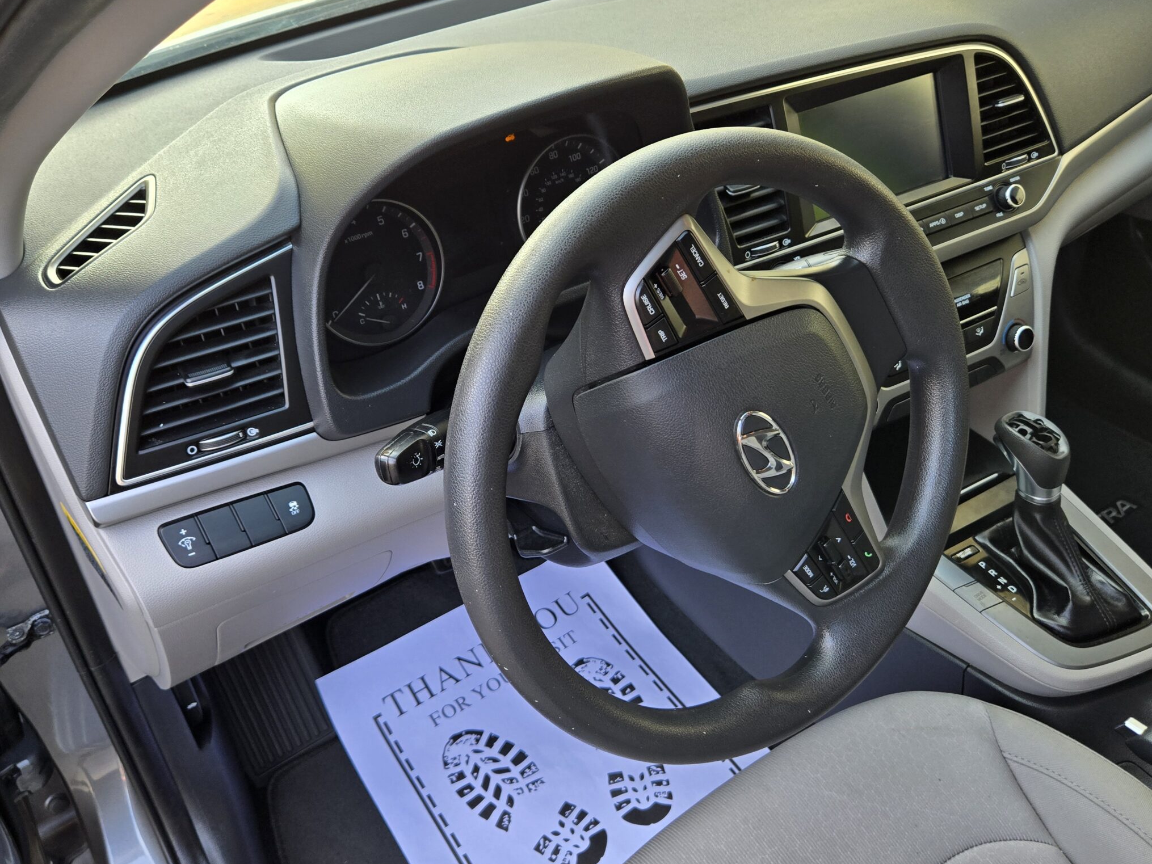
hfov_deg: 61.6
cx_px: 544
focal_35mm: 29
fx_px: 965
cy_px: 400
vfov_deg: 48.2
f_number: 1.8
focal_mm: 5.4
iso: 80
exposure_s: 1/180
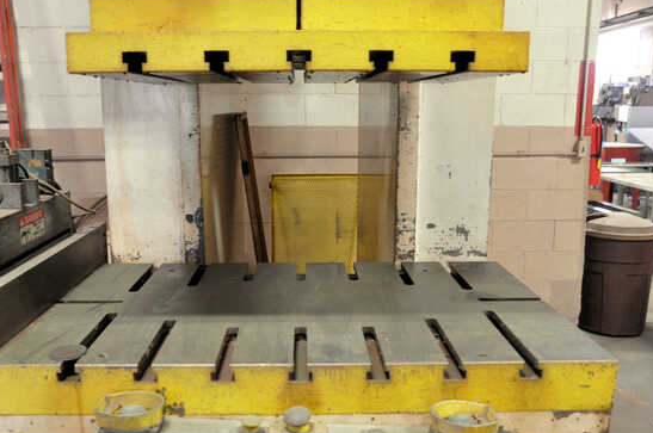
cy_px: 225
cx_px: 310
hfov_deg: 55.1
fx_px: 626
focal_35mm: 35
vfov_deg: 38.2
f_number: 5.6
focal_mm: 21
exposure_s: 1/20
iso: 1600
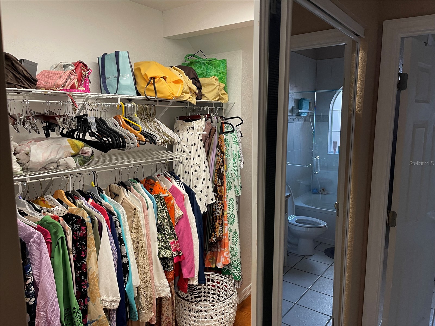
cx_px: 218
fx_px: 314
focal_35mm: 25
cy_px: 163
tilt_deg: -7.5
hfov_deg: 69.4
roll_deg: -0.4
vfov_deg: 54.9
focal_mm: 5.1
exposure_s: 1/60
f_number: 1.6
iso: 125
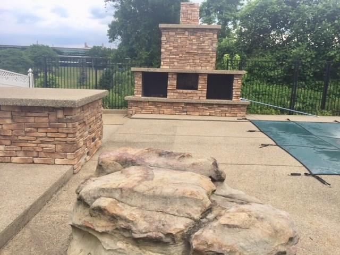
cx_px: 170
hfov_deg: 61.7
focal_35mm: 29
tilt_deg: -12.4
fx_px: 285
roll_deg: -2.5
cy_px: 128
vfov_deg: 48.2
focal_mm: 4.15
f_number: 2.2
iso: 32
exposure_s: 1/860
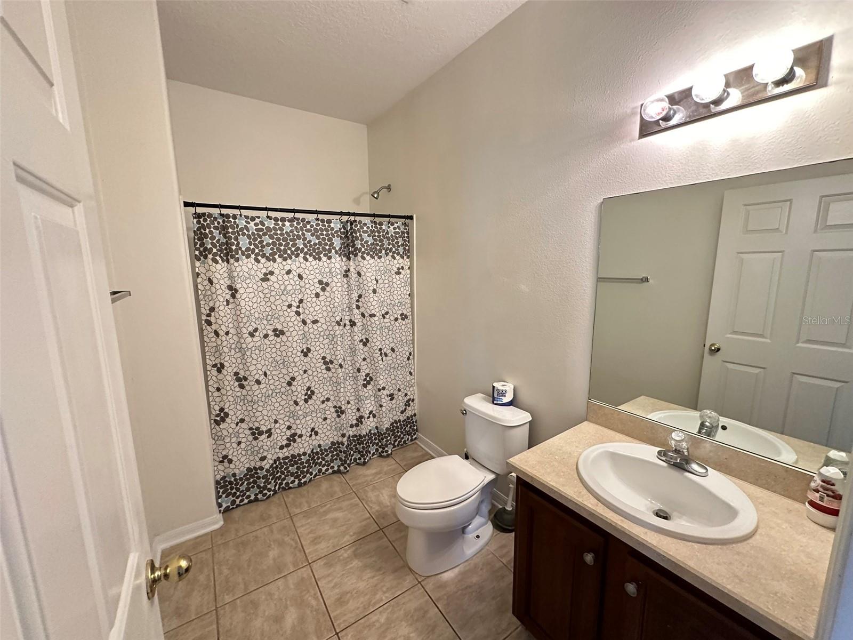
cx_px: 426
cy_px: 320
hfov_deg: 102.1
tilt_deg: -8.9
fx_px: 345
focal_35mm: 14
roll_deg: +0.5
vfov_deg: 85.7
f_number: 2.2
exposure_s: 1/60
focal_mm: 2.22
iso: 400
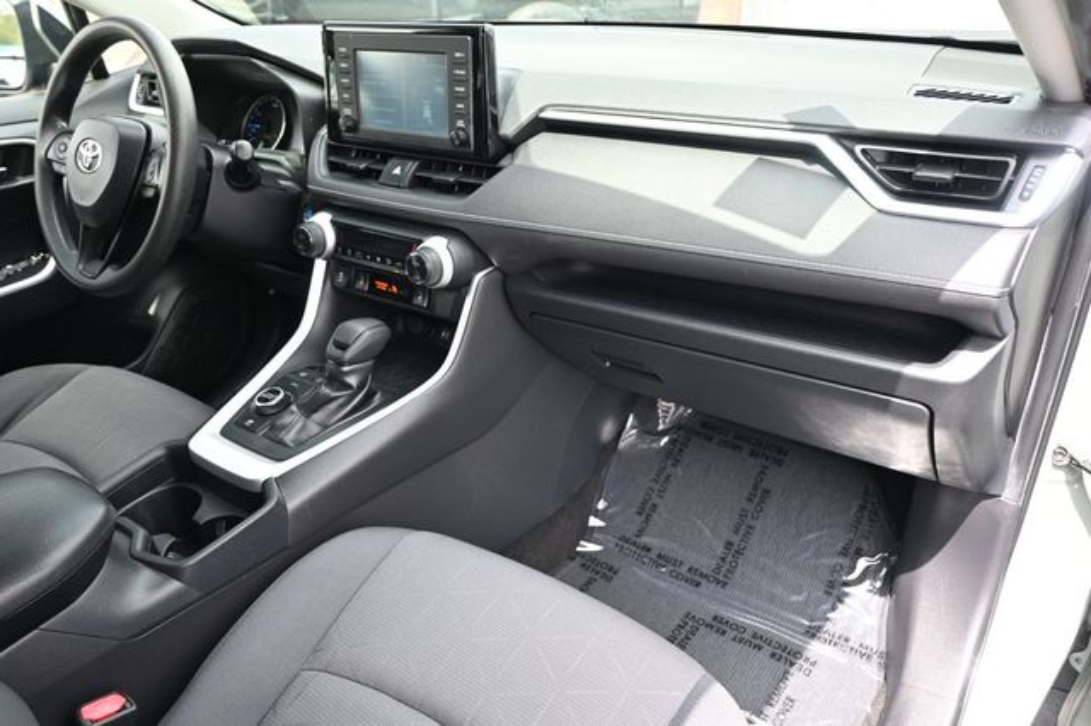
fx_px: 818
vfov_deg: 47.9
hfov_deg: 67.4
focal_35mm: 27
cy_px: 363
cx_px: 546
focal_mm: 18
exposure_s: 1/160
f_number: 3.5
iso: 400
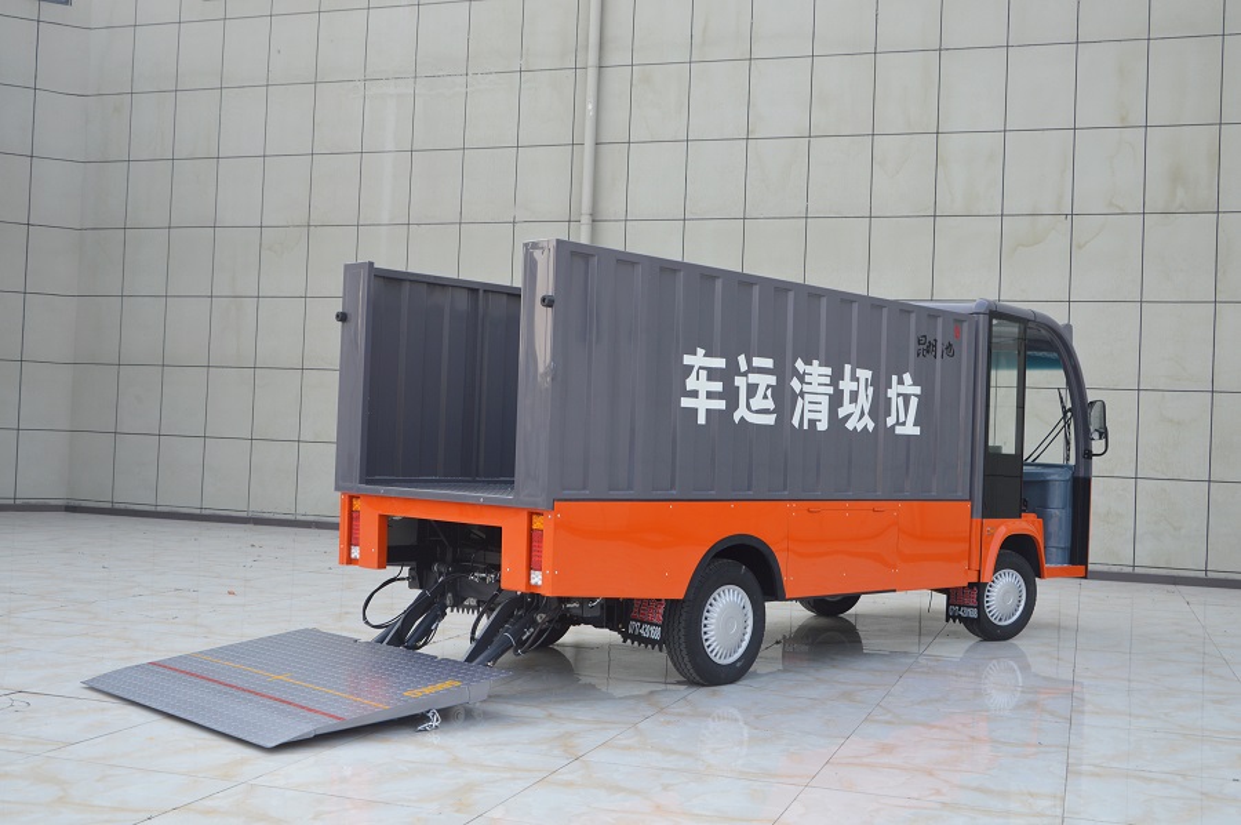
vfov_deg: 35.4
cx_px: 620
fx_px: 1291
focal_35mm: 38
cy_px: 412
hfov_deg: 51.3
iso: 110
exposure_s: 1/125
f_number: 5.6
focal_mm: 25
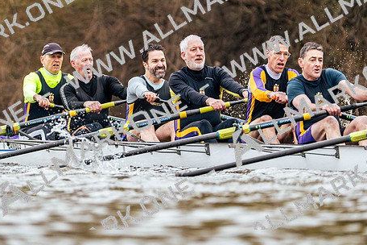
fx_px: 6239
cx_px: 163
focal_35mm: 612
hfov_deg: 3.4
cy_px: 91
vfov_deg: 2.2
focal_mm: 481
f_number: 6.3
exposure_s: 1/2000
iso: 2000
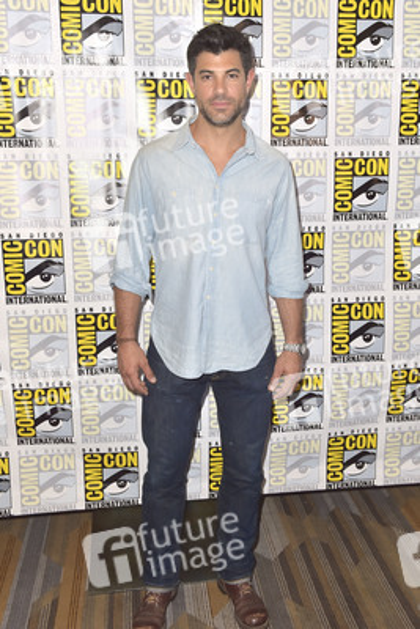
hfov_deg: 37.9
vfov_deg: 54.4
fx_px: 612
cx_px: 210
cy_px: 314
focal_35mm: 35
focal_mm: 35
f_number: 6.3
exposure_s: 1/320
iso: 500
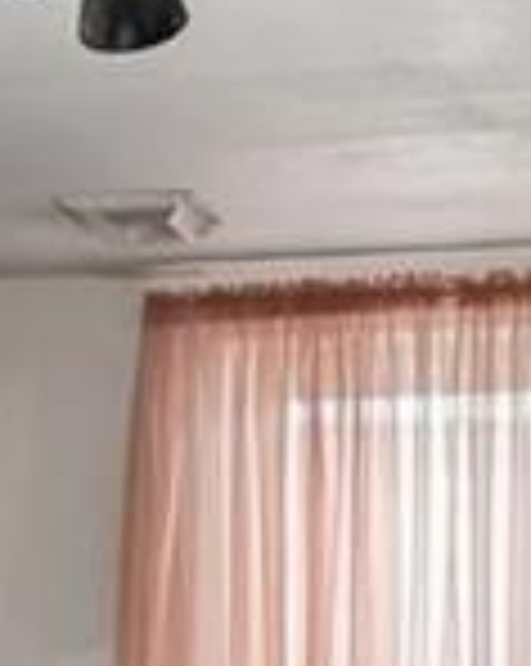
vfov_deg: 9.7
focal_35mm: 198
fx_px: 3899
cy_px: 752
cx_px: -1390
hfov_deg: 6.6
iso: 400
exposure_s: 1/5
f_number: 10
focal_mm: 19.5
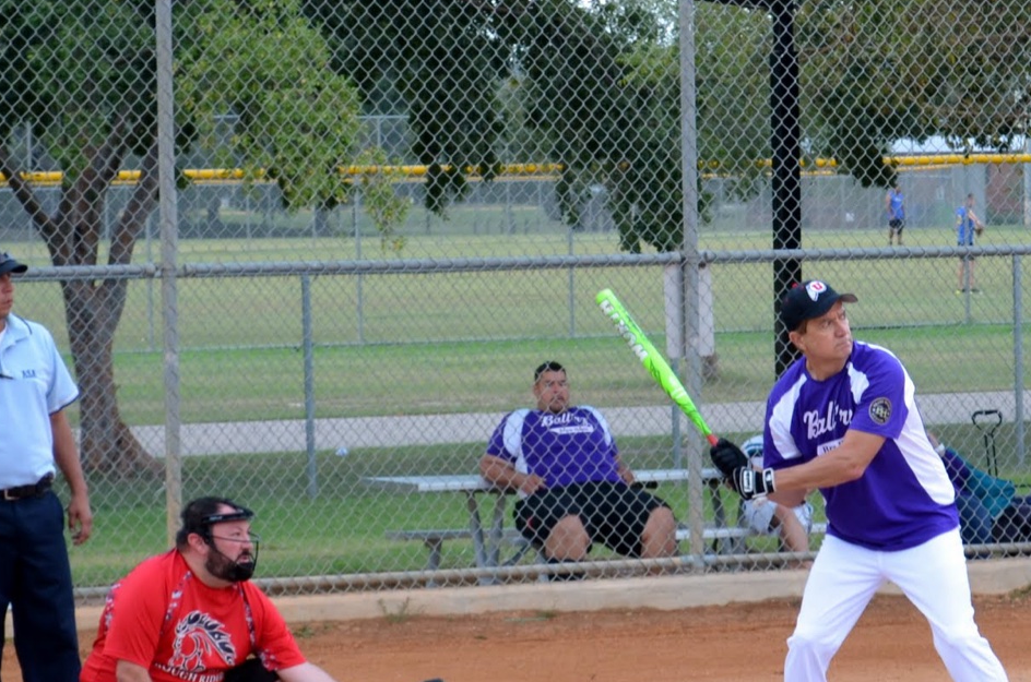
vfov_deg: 9.7
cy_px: 518
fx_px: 3996
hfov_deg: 14.7
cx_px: 525
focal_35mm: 140
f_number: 5.6
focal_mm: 55
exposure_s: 1/60
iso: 400
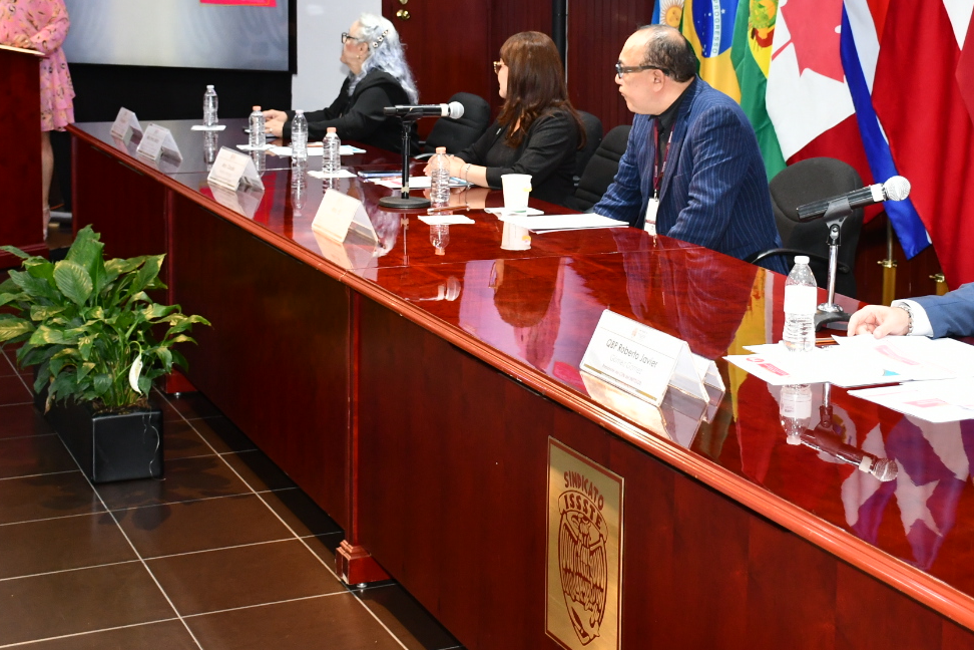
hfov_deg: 33.4
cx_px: 526
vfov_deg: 22.3
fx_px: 1623
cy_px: 139
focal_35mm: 60
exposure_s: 1/60
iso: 1250
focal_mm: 24
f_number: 4
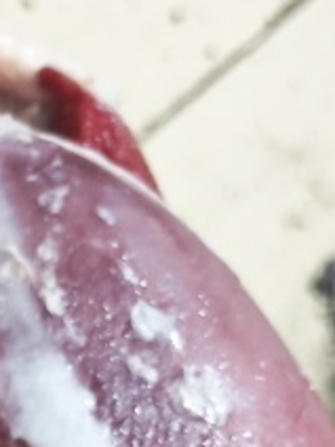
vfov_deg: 15.1
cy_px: 754
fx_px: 1497
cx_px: -209
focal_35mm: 116
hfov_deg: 12.0
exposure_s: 1/25
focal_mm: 5.43
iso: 800
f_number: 1.8
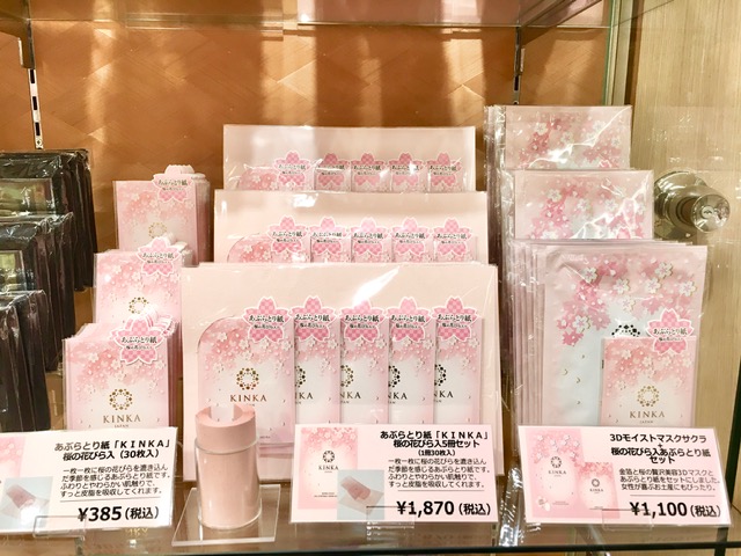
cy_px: 278
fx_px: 621
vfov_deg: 48.2
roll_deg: -0.7
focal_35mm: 29
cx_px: 370
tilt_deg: -11.2
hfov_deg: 61.7
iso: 80
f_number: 2.2
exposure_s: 1/30
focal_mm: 4.15
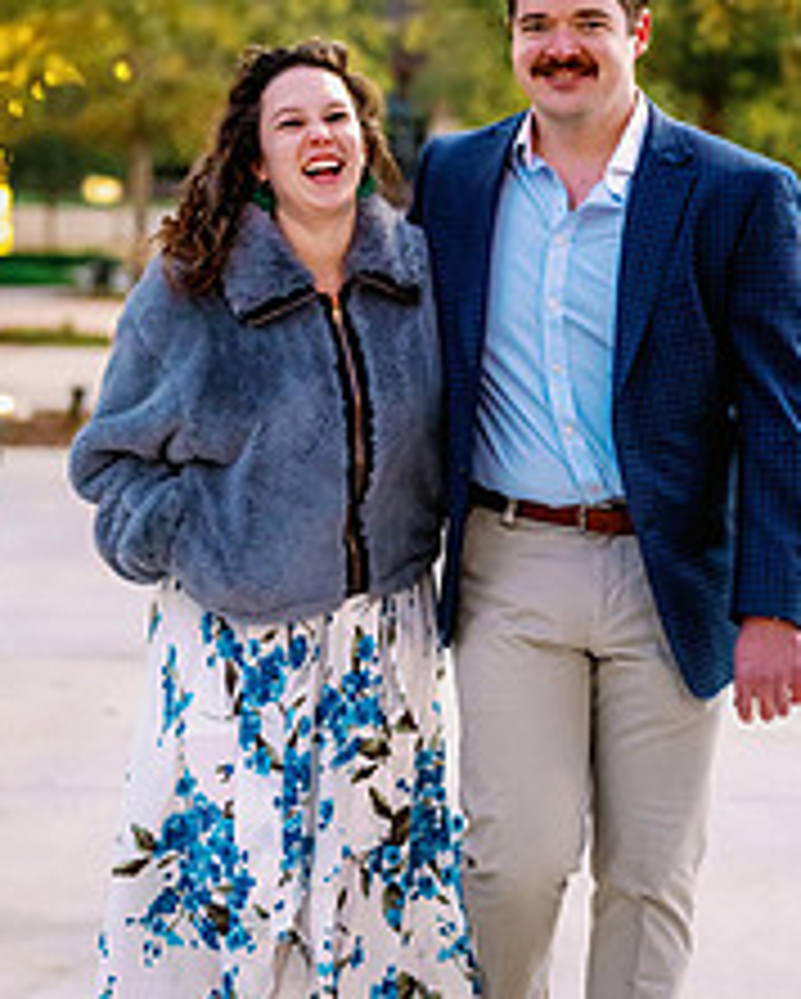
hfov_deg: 16.2
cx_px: 436
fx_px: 2811
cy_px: 472
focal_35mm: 95
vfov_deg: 20.1
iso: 3200
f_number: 2
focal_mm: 50
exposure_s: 1/400
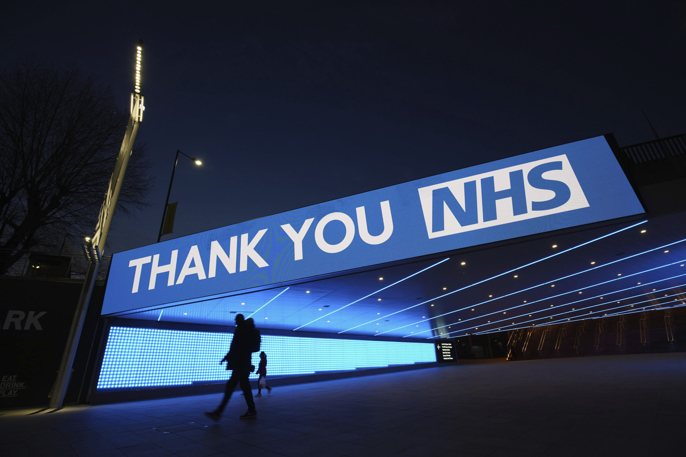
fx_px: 305
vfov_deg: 73.8
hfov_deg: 96.7
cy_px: 228
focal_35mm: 16
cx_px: 343
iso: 500
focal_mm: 16
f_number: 6.3
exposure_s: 1/30
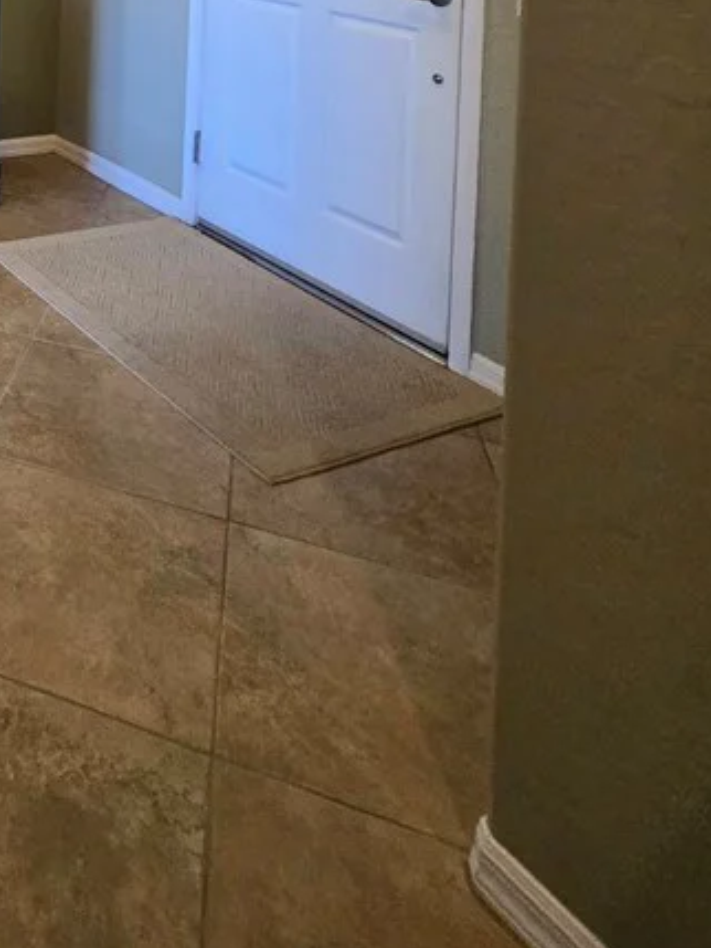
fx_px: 849
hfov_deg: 37.4
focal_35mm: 31
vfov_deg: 42.9
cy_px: -135
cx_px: -86
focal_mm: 2.2
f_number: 2.2
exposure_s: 1/60.2
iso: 250
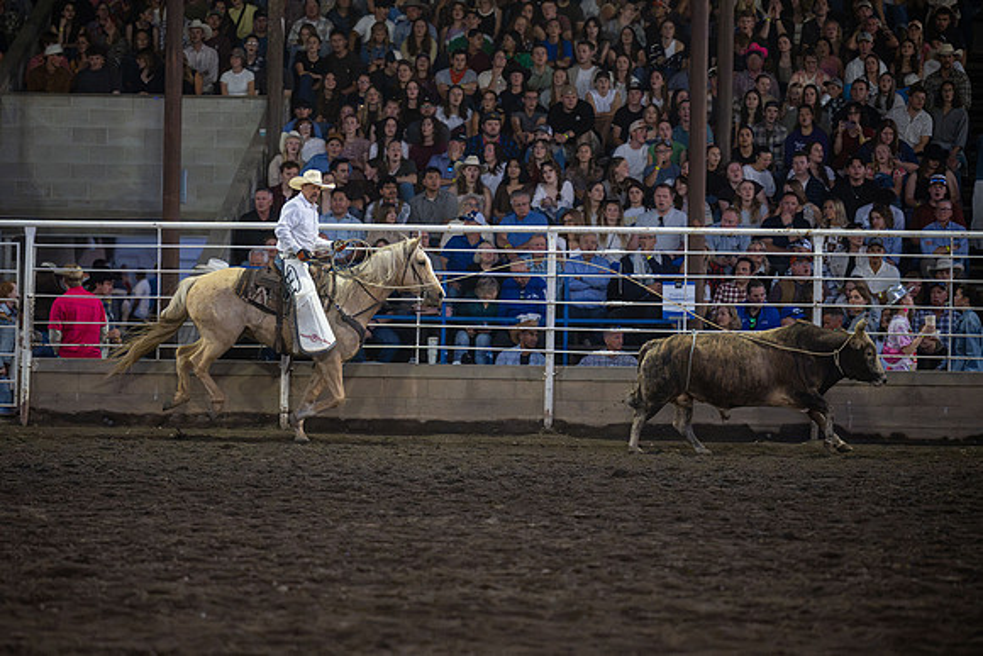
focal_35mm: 174
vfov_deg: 7.9
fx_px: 4742
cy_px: 328
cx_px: 436
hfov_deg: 11.8
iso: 4000
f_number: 2.8
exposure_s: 1/1000
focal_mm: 140
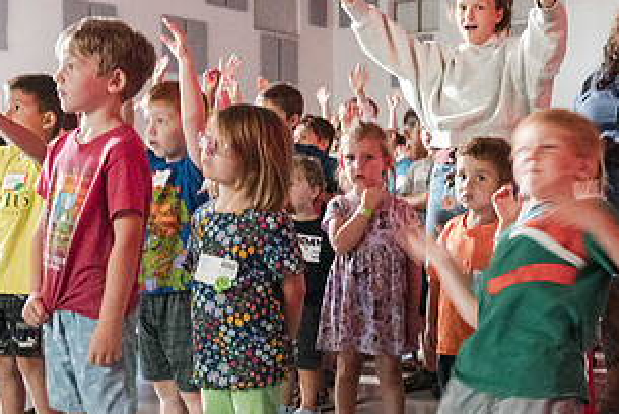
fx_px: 1015
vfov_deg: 23.0
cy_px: 240
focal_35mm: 59
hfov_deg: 33.6
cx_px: 415
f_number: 4
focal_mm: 30
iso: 25600
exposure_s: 1/50
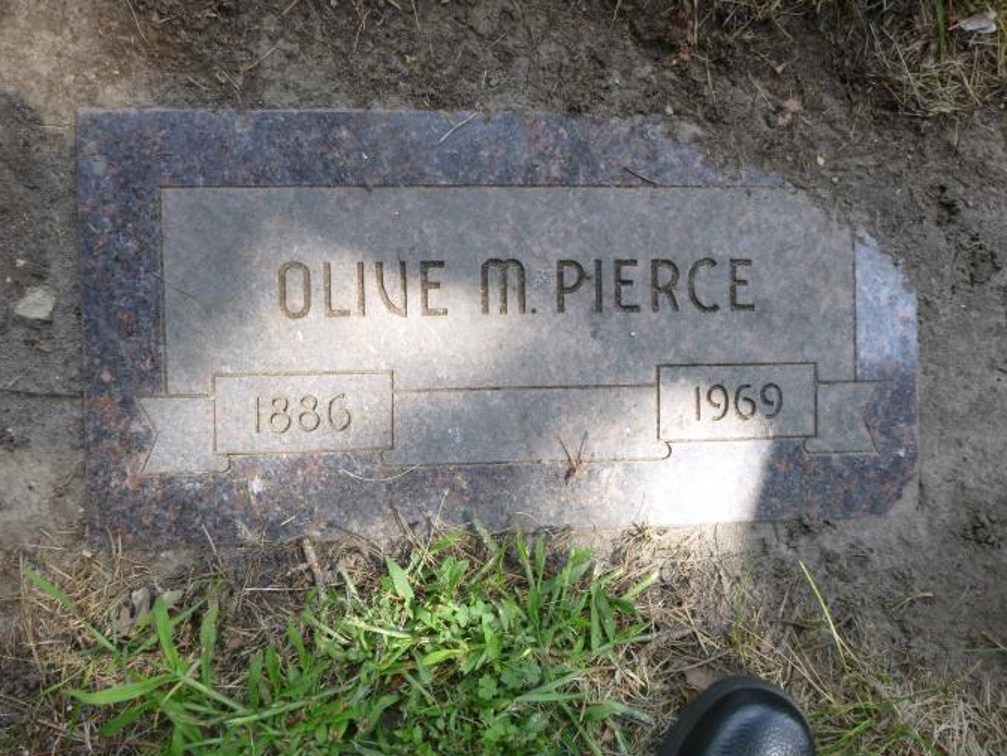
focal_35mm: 26
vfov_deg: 53.1
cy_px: 377
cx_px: 504
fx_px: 756
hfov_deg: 67.3
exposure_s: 1/80
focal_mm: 4.5
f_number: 3.9
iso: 100
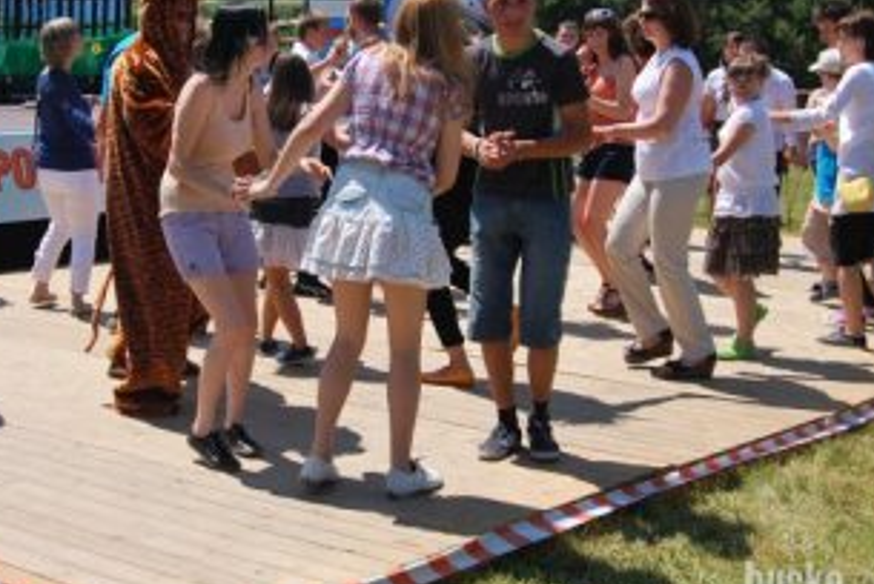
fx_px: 1555
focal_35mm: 64
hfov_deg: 31.2
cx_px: 307
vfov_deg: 21.2
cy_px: 188
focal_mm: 26
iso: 100
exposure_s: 1/250
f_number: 8
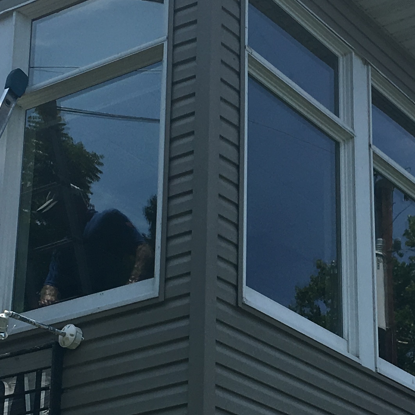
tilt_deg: +23.0
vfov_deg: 17.8
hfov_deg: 17.7
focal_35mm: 97
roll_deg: +0.5
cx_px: 350
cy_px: 327
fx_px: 1316
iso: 25
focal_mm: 4.15
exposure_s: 1/1603
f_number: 2.2
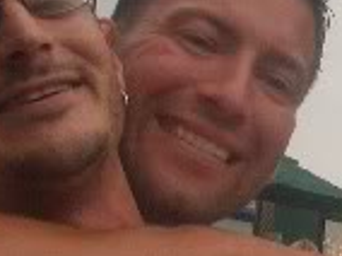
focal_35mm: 158
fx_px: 1558
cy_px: 133
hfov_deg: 12.5
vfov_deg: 9.4
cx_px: 275
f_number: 2.6
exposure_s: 1/100
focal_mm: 5.8
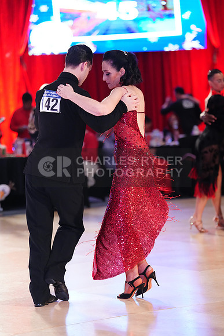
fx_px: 1231
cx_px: 112
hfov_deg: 10.4
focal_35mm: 132
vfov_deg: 15.5
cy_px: 168
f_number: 2.8
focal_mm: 132
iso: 5000
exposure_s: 1/400
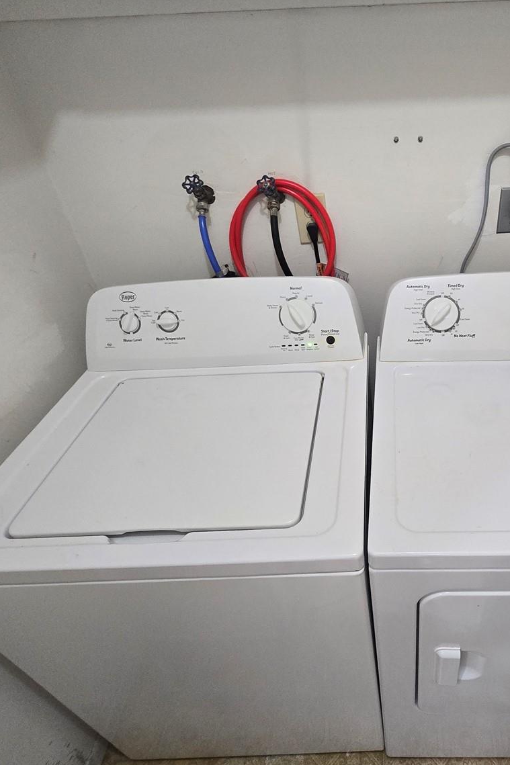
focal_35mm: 19
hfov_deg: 60.8
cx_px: 385
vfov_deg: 86.9
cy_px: 368
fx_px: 404
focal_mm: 2.2
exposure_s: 1/60
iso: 320
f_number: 2.2
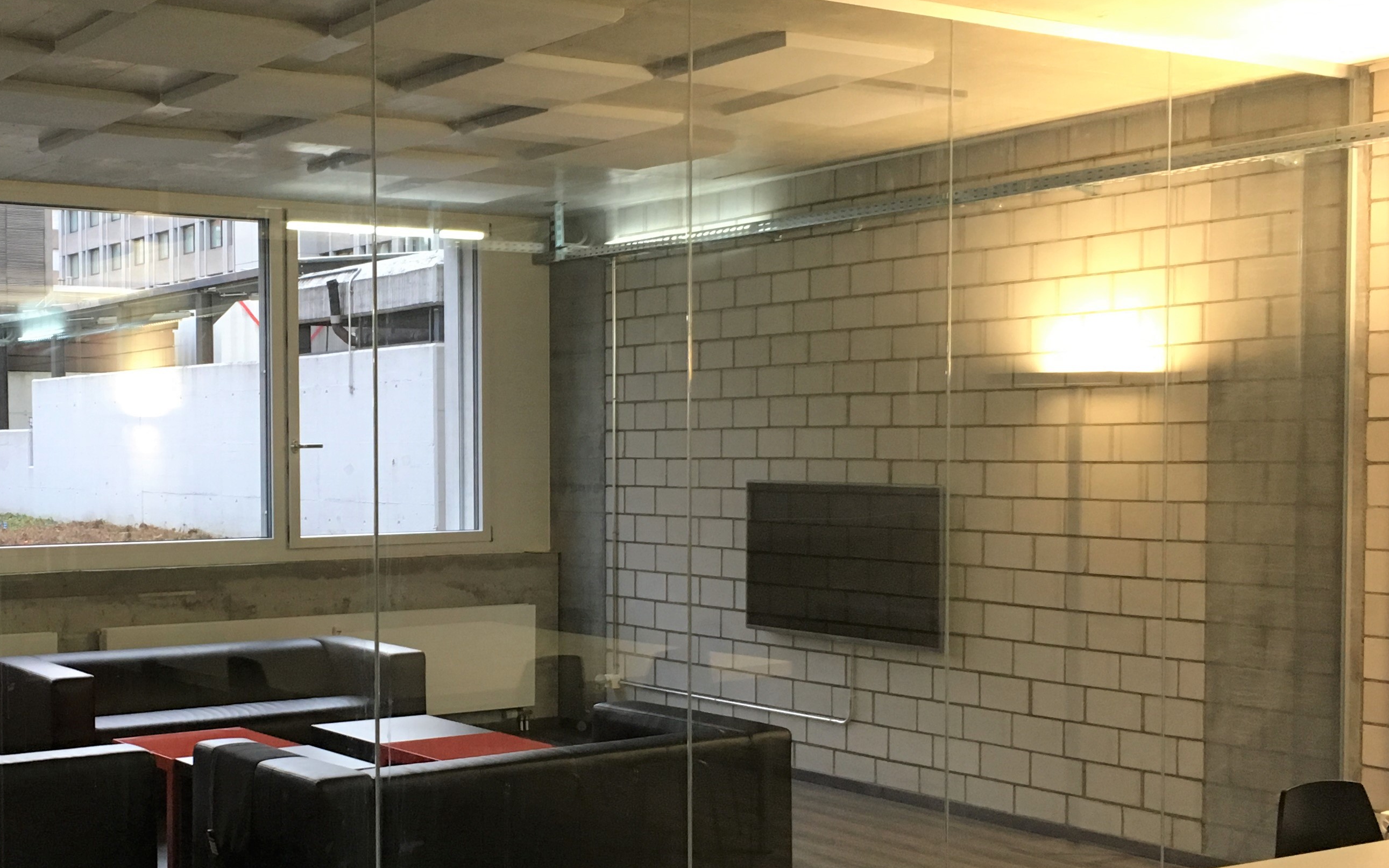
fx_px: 1817
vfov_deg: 26.8
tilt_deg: -3.2
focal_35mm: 48
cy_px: 507
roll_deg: -0.5
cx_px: 409
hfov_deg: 41.0
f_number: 2.2
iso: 160
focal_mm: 4.15
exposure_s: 1/33
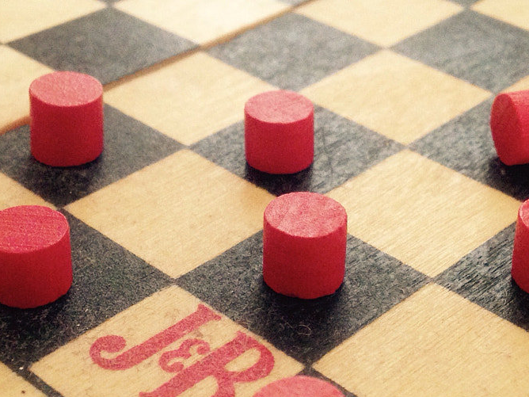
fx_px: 1207
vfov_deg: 18.7
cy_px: 216
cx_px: 281
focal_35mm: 79
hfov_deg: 24.7
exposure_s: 1/20
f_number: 2.4
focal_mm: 4.12
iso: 250
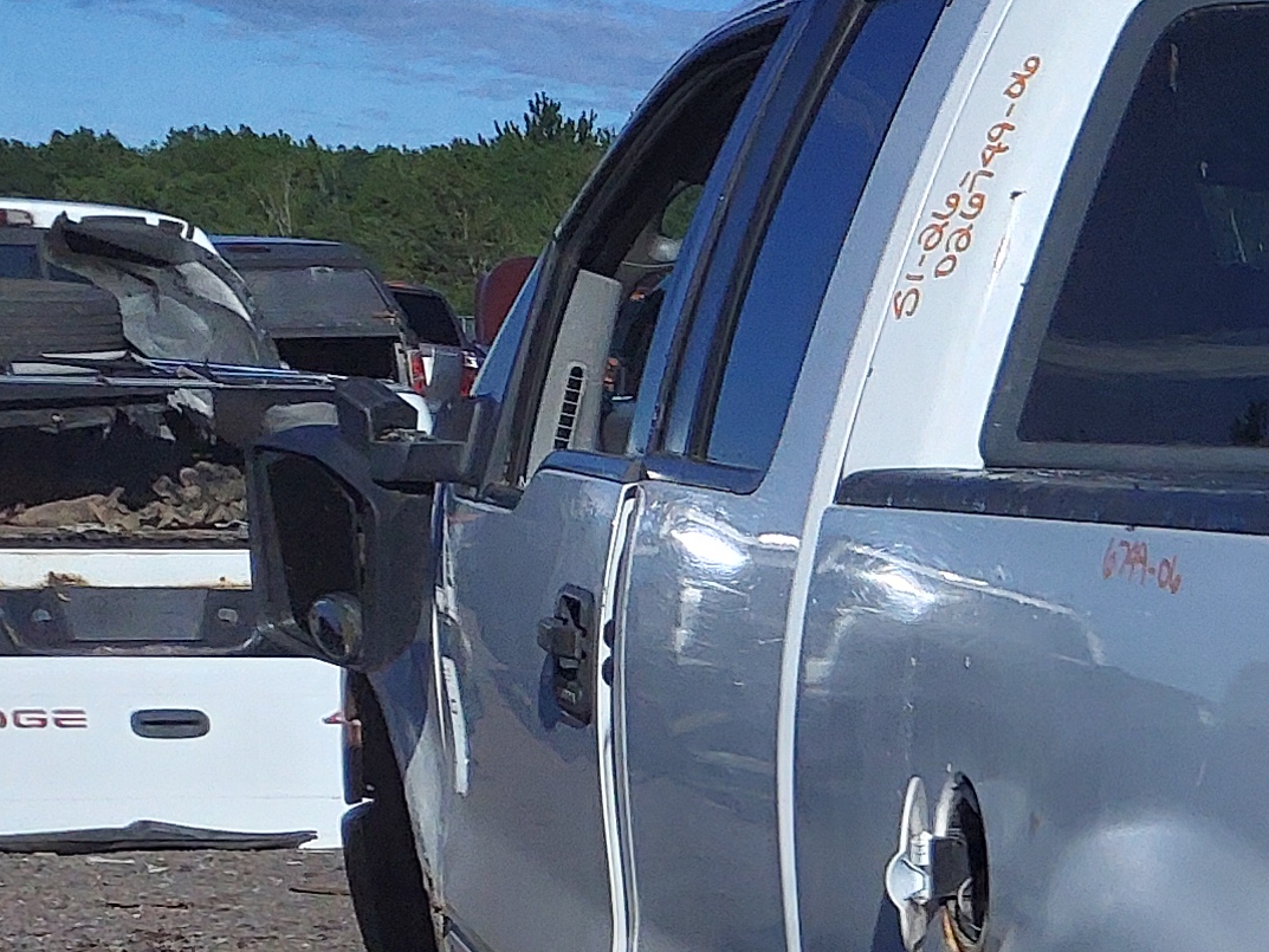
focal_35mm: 100
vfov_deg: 14.2
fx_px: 3666
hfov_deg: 16.4
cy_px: 1258
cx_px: 2306
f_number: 1.9
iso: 40
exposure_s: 1/2200
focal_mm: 3.58
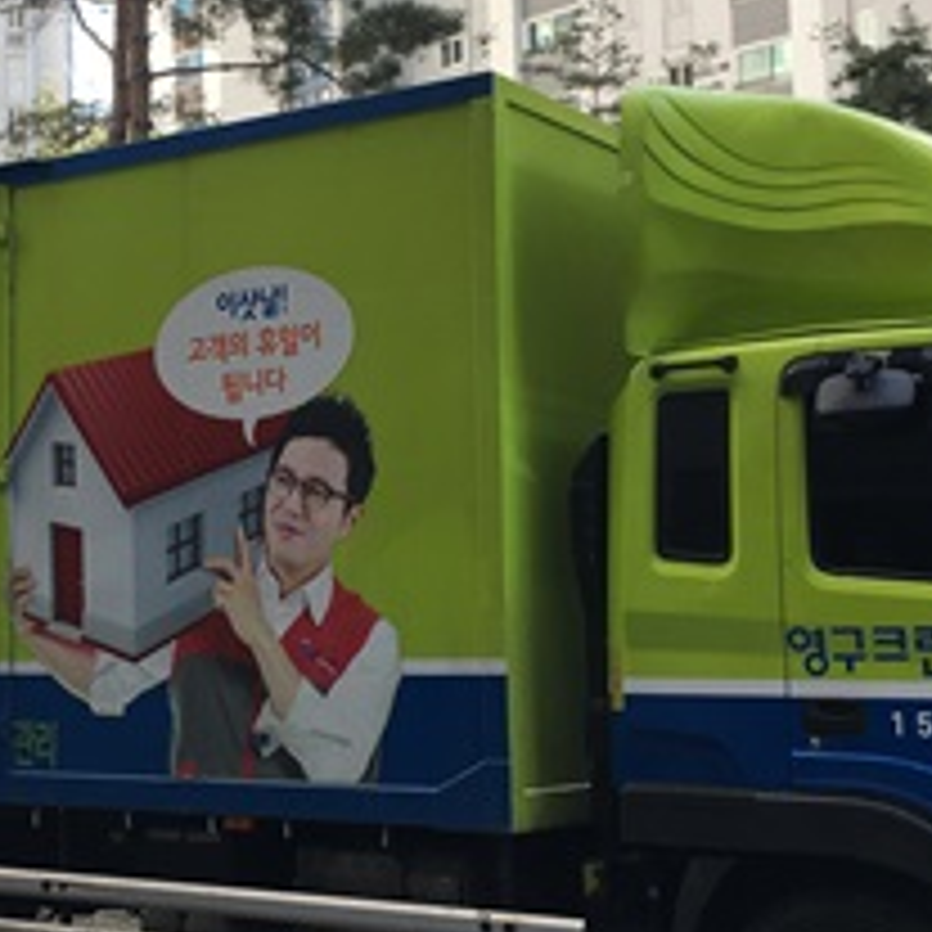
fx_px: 2041
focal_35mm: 67
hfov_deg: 25.1
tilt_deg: +6.1
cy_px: 421
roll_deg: +1.4
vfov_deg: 25.7
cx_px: 126
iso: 25
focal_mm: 4.15
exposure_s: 1/180
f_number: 2.2
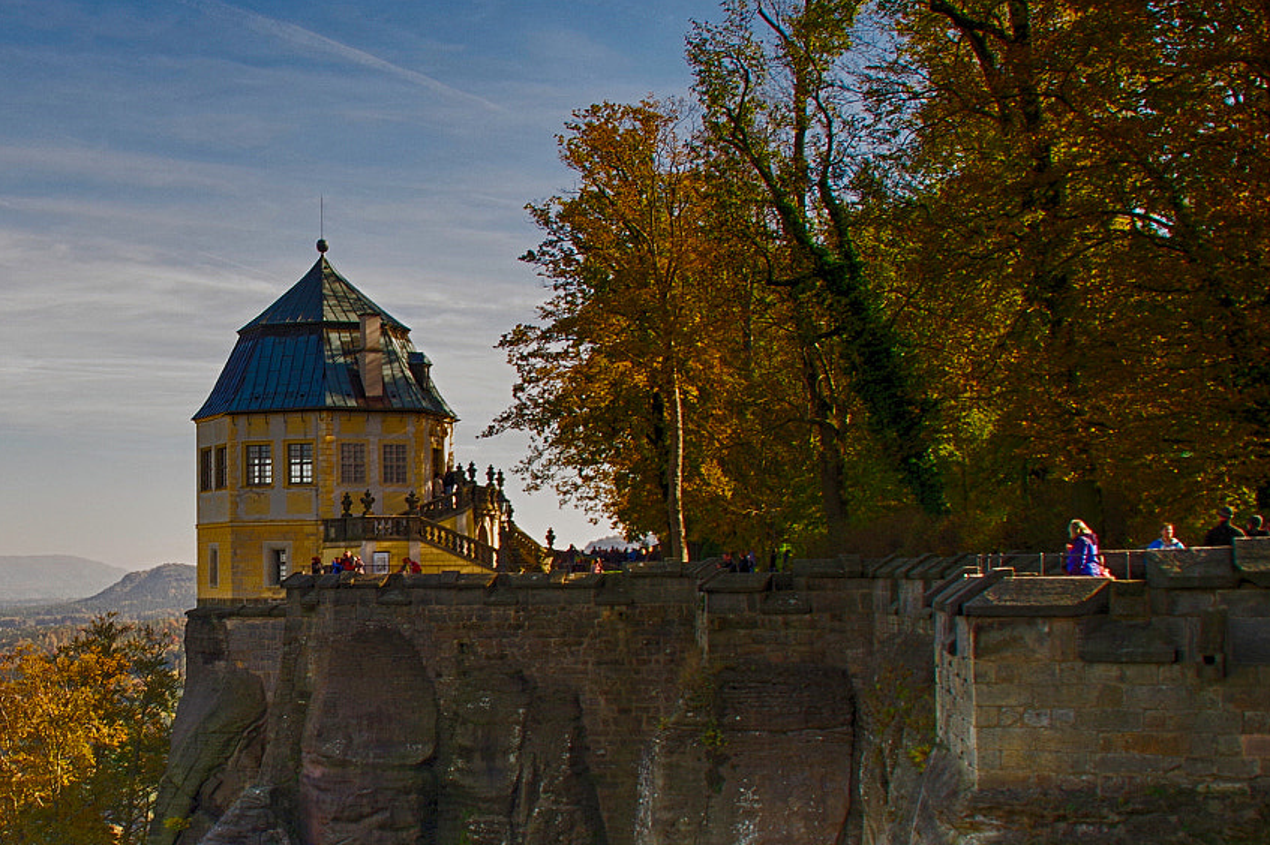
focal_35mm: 51
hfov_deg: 37.3
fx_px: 1798
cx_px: 222
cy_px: 517
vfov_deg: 26.4
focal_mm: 18
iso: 100
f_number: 8
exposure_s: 1/200
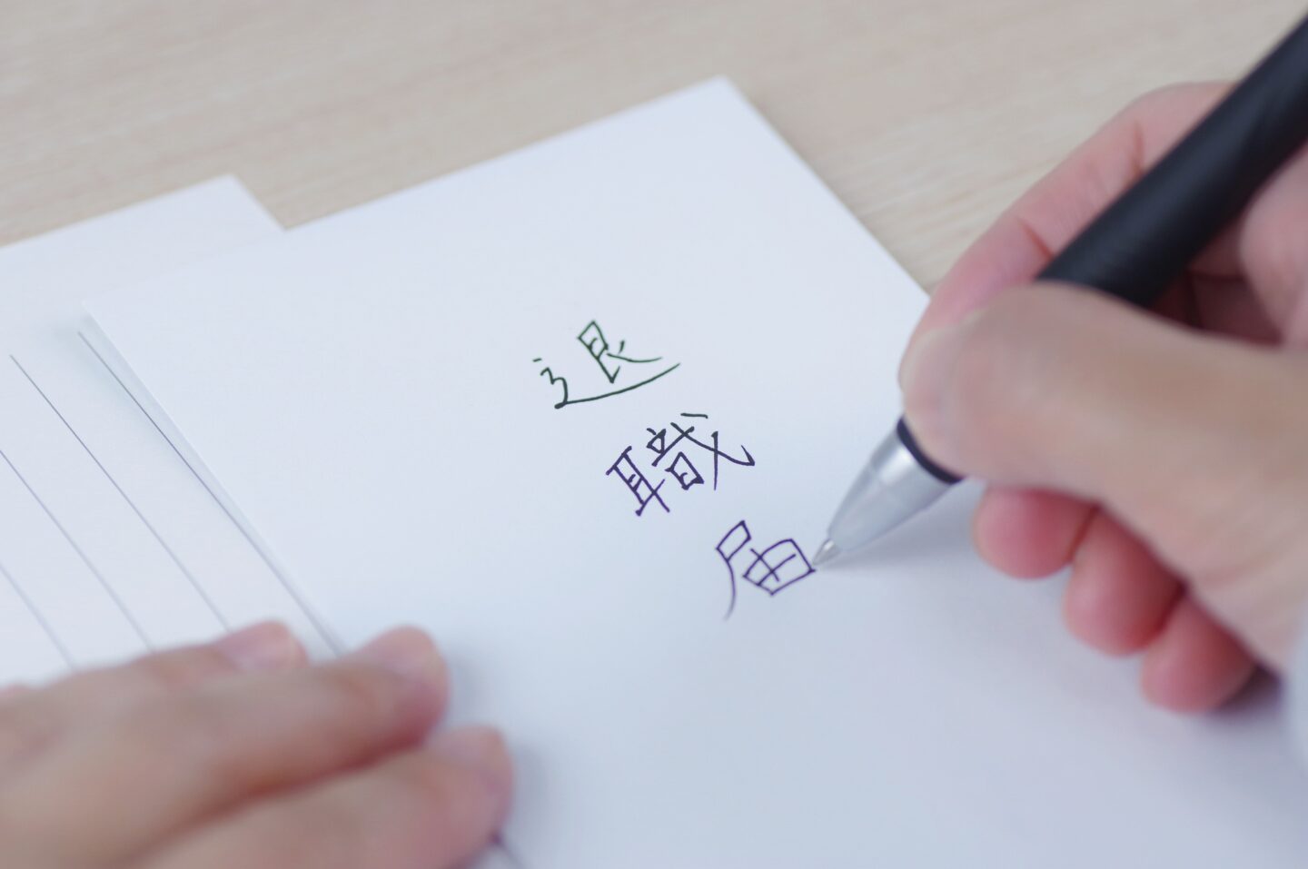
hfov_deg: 15.2
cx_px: 654
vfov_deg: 10.1
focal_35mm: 135
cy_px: 434
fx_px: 4900
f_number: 3.5
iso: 400
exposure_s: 1/250
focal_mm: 90
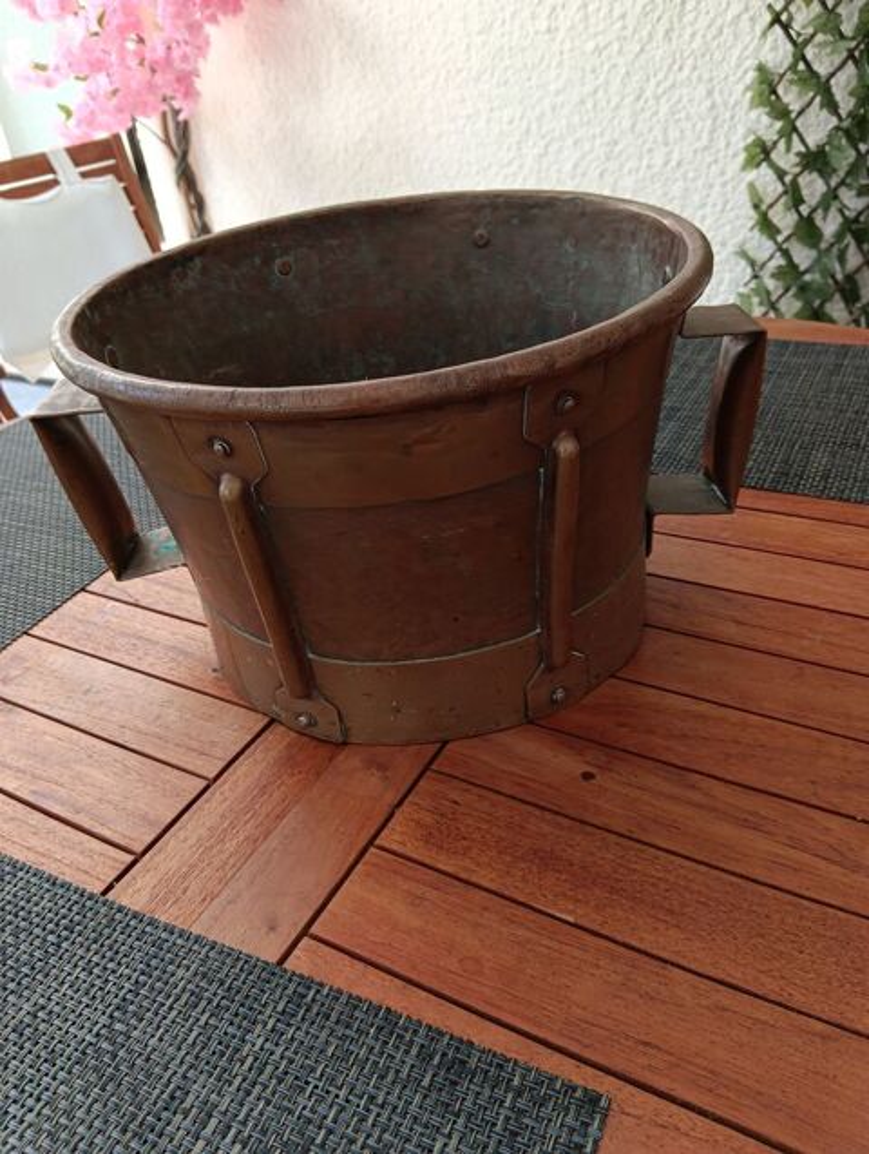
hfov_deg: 53.2
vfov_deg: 67.2
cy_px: 577
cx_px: 434
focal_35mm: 26
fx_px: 868
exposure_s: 1/50
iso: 101
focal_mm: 3.96
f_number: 1.8
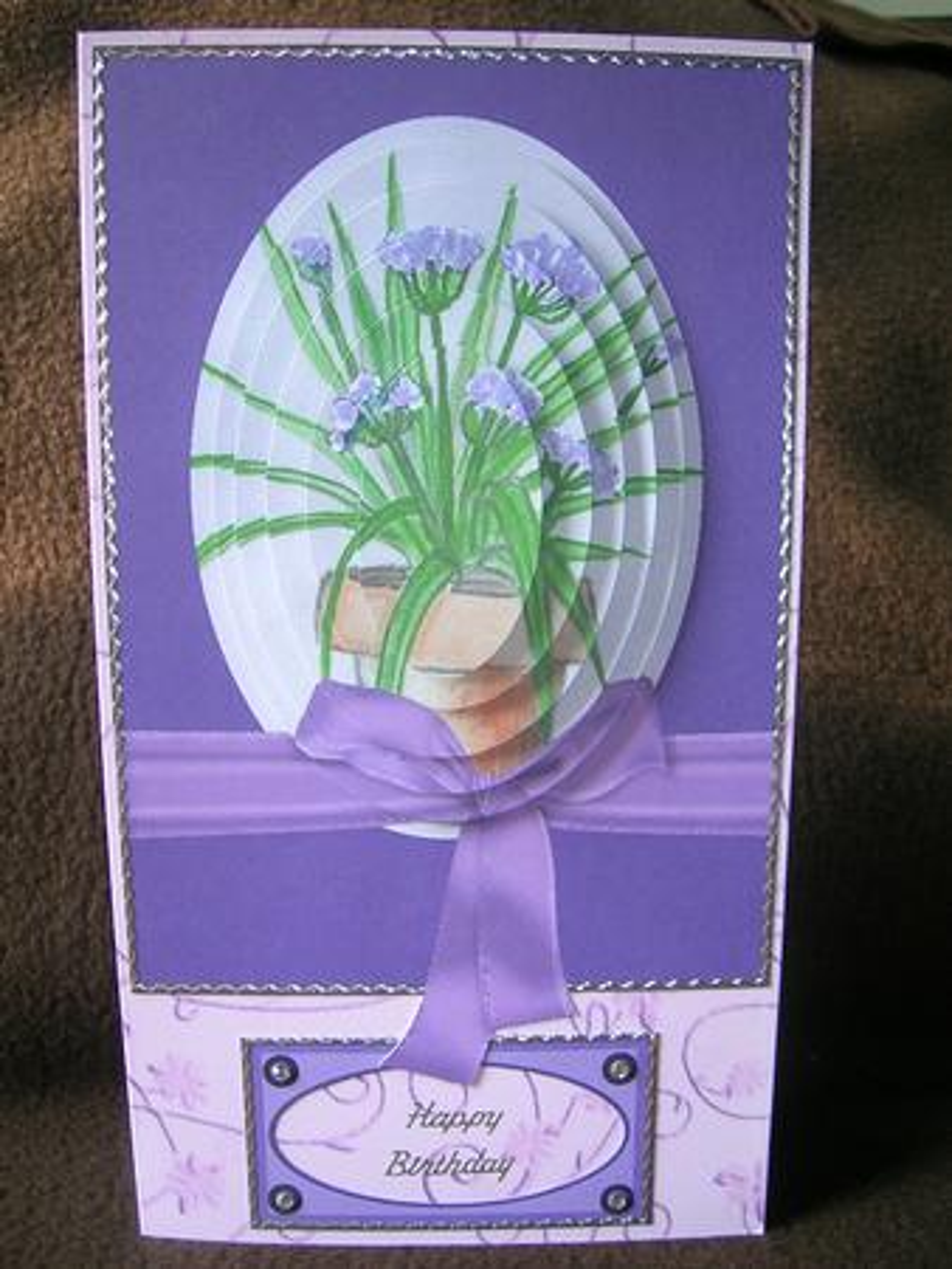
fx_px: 1282
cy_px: 634
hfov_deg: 40.7
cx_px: 476
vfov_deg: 52.6
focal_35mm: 35
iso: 50
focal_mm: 5.4
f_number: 2.8
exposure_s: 1/30
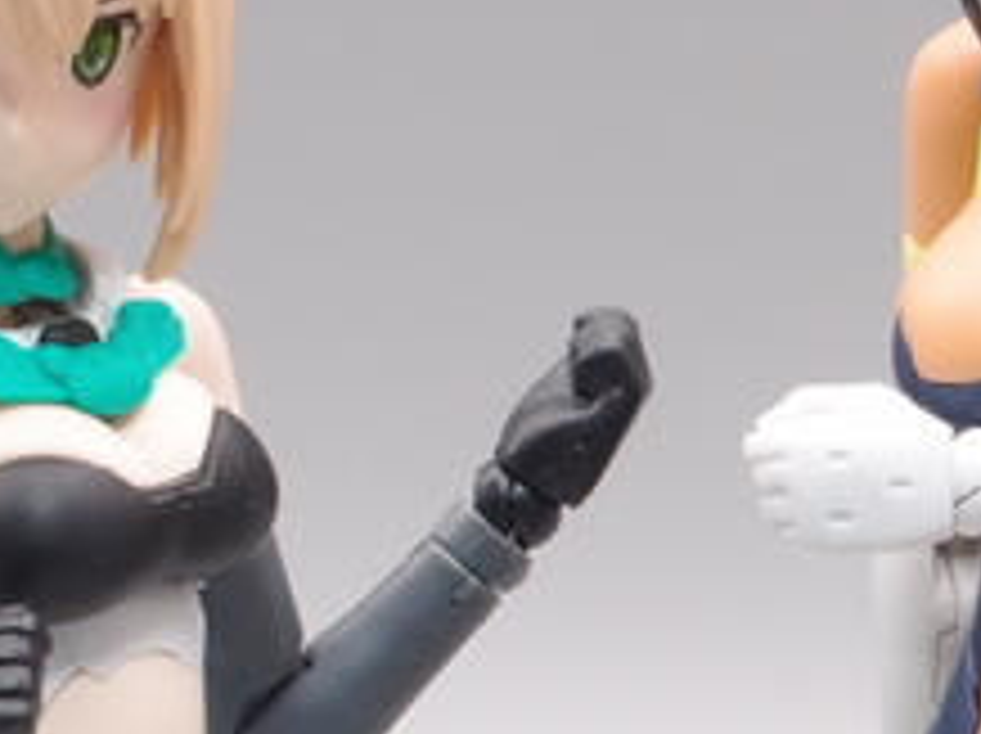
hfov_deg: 8.2
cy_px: 612
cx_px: 1242
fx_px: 6766
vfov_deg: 6.2
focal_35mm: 239
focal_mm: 14.05
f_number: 8
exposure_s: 1/3
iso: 100
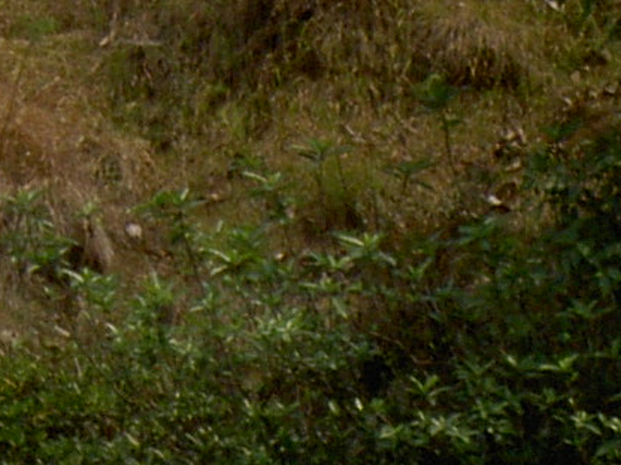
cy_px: 1240
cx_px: 746
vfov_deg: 2.6
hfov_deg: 3.5
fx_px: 10208
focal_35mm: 569
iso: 50
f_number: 6.8
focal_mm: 17.4
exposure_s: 1/200
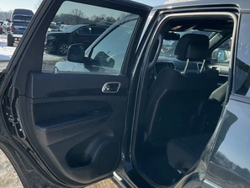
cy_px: 104
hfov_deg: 47.8
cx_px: 111
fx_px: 282
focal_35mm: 39
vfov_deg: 36.8
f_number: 1.8
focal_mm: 3
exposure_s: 1/792
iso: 25
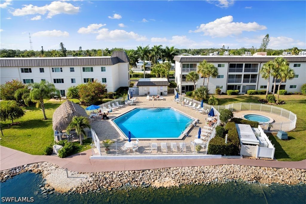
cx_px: 153
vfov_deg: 57.2
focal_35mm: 22
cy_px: 102
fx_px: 187
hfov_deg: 78.6
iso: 110
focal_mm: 8.38
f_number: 2.8
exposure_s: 1/640
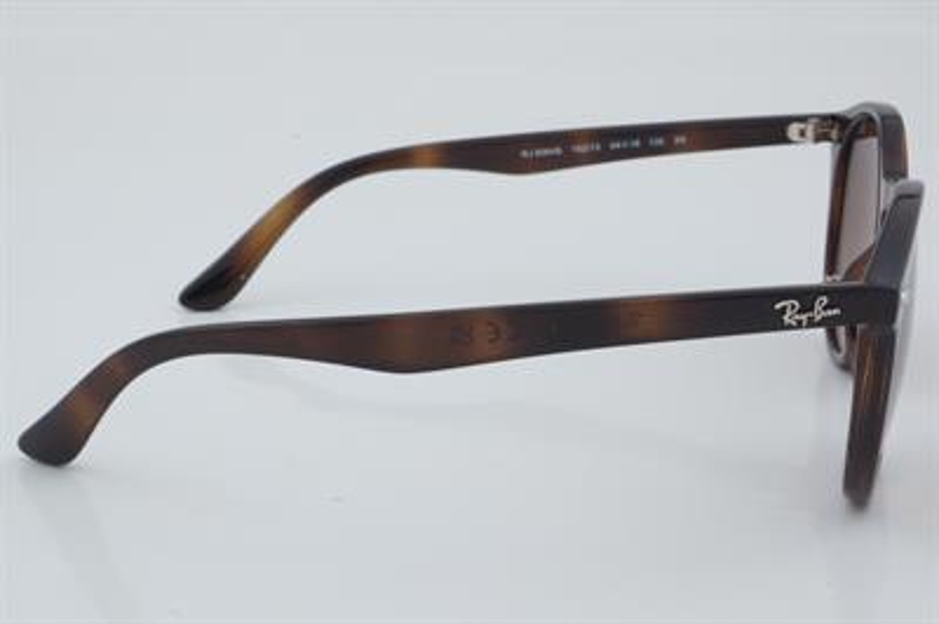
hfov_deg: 27.0
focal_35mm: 75
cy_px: 312
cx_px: 470
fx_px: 1955
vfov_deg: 18.2
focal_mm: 50
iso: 100
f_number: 29
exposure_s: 1/4
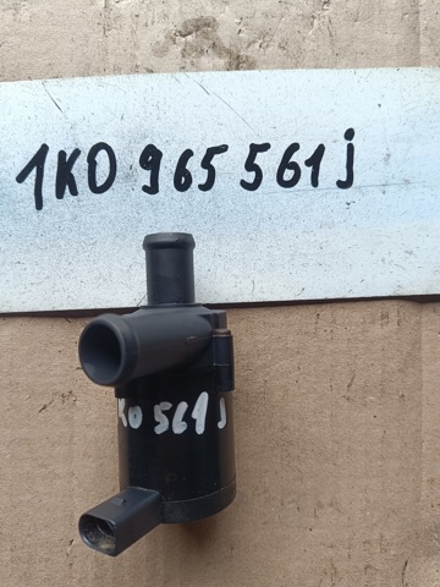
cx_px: 220
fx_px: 407
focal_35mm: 24
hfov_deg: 56.8
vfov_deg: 71.6
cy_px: 294
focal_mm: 5.59
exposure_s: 1/120
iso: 59
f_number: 1.88
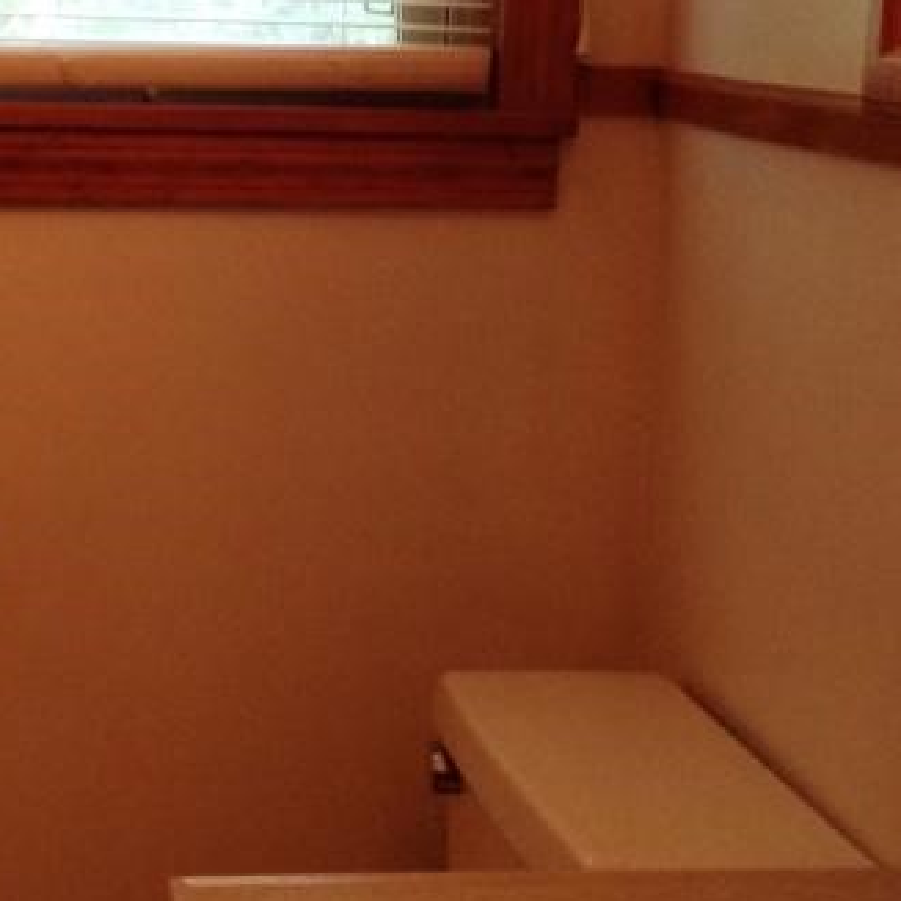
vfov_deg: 17.8
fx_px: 2856
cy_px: 212
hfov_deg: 17.9
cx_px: 284
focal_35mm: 97
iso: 100
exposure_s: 1/15
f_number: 2.4
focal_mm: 4.28
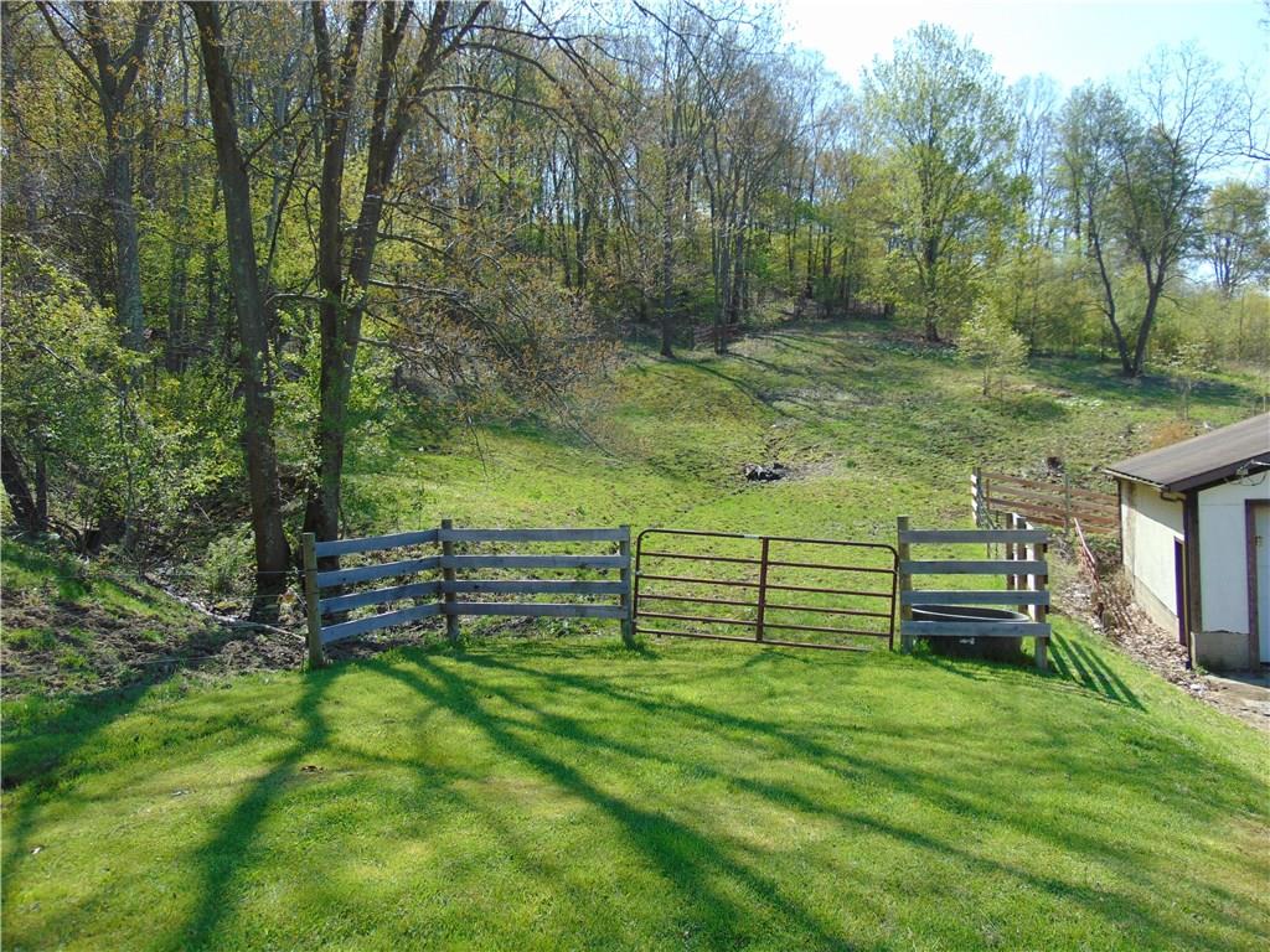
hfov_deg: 69.4
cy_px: 476
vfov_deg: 54.9
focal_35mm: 25
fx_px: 917
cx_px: 635
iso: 80
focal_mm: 4.5
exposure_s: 1/640
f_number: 3
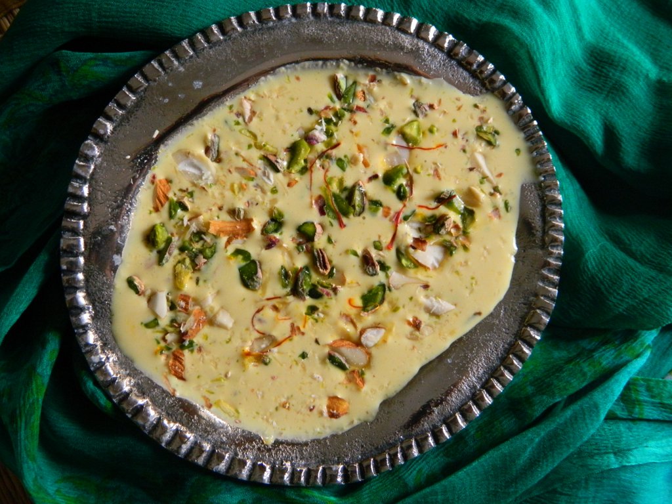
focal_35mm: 41
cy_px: 252
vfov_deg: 35.1
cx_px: 336
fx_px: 796
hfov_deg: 45.8
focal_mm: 7.3
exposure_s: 1/30
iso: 400
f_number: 3.5
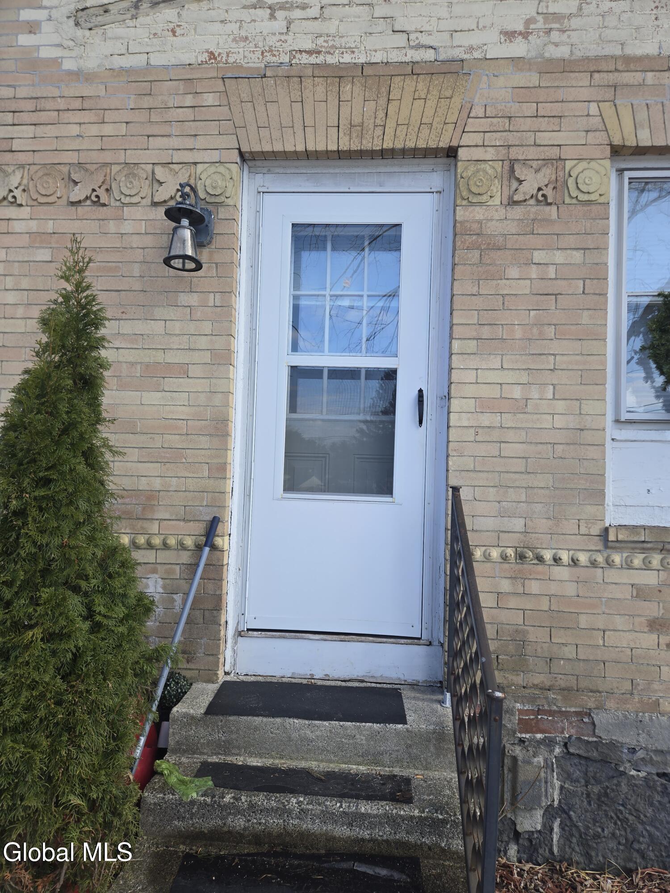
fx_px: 594
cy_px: 446
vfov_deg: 73.9
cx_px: 335
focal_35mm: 23
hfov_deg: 58.9
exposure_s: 1/435
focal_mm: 5.4
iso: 25
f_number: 1.8
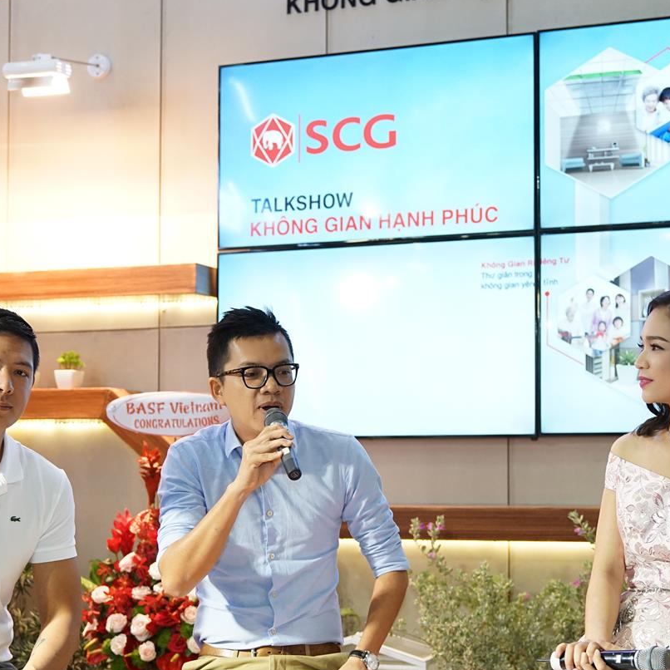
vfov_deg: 25.3
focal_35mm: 68
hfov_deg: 25.3
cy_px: 399
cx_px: 365
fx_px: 1489
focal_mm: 43
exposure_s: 1/200
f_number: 2.8
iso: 1600
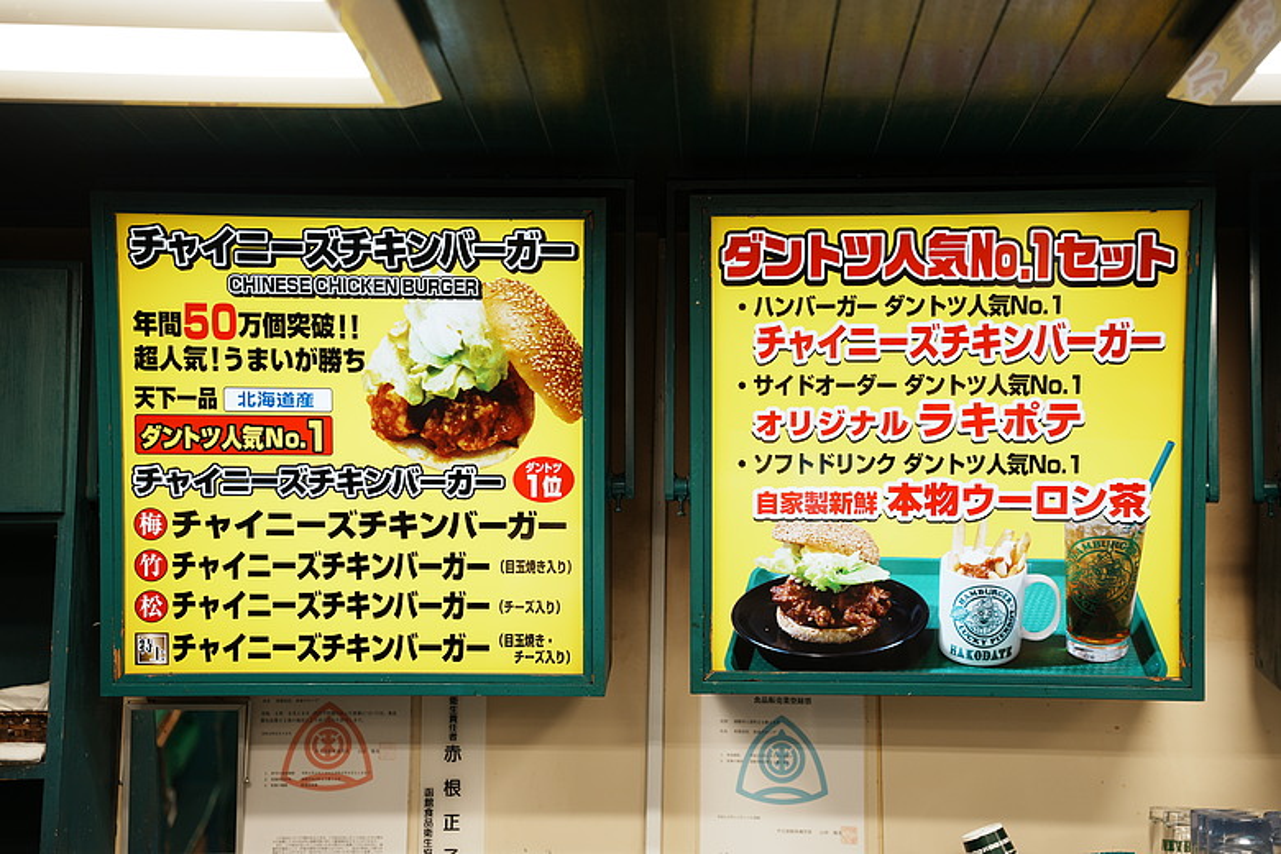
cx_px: 640
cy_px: 427
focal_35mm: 61
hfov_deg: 32.8
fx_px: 2174
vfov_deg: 22.2
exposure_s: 1/80
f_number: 2.8
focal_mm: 61.1
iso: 160
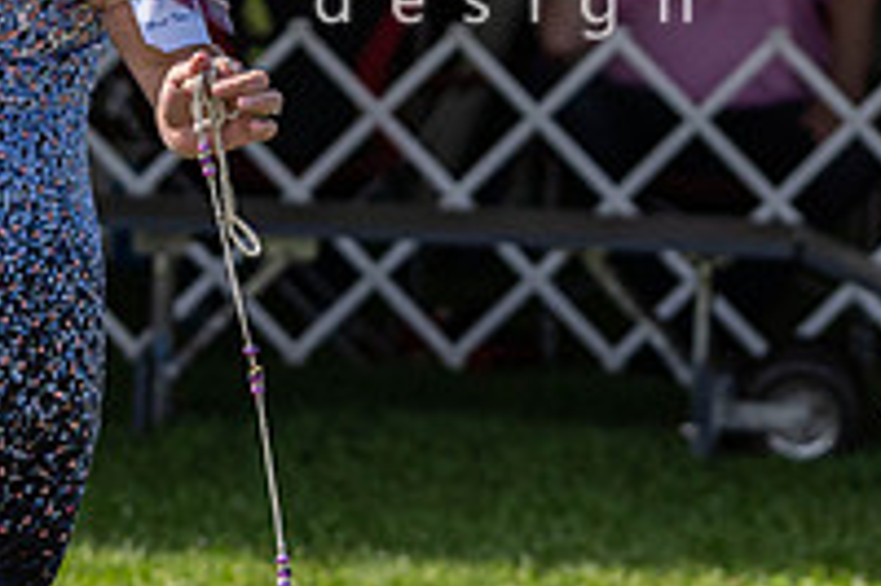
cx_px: 384
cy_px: 394
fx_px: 10294
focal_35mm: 421
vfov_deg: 3.3
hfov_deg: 4.9
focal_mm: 108
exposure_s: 1/2000
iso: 640
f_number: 4
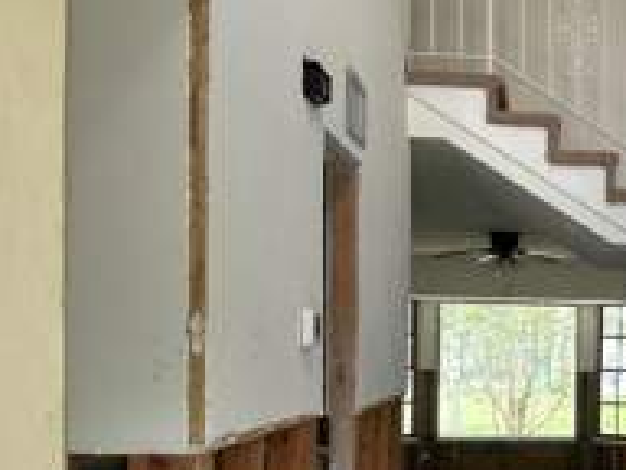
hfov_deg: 29.3
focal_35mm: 60
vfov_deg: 24.1
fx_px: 1085
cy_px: 372
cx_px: 675
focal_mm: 6.86
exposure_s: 1/122
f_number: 1.78
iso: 80
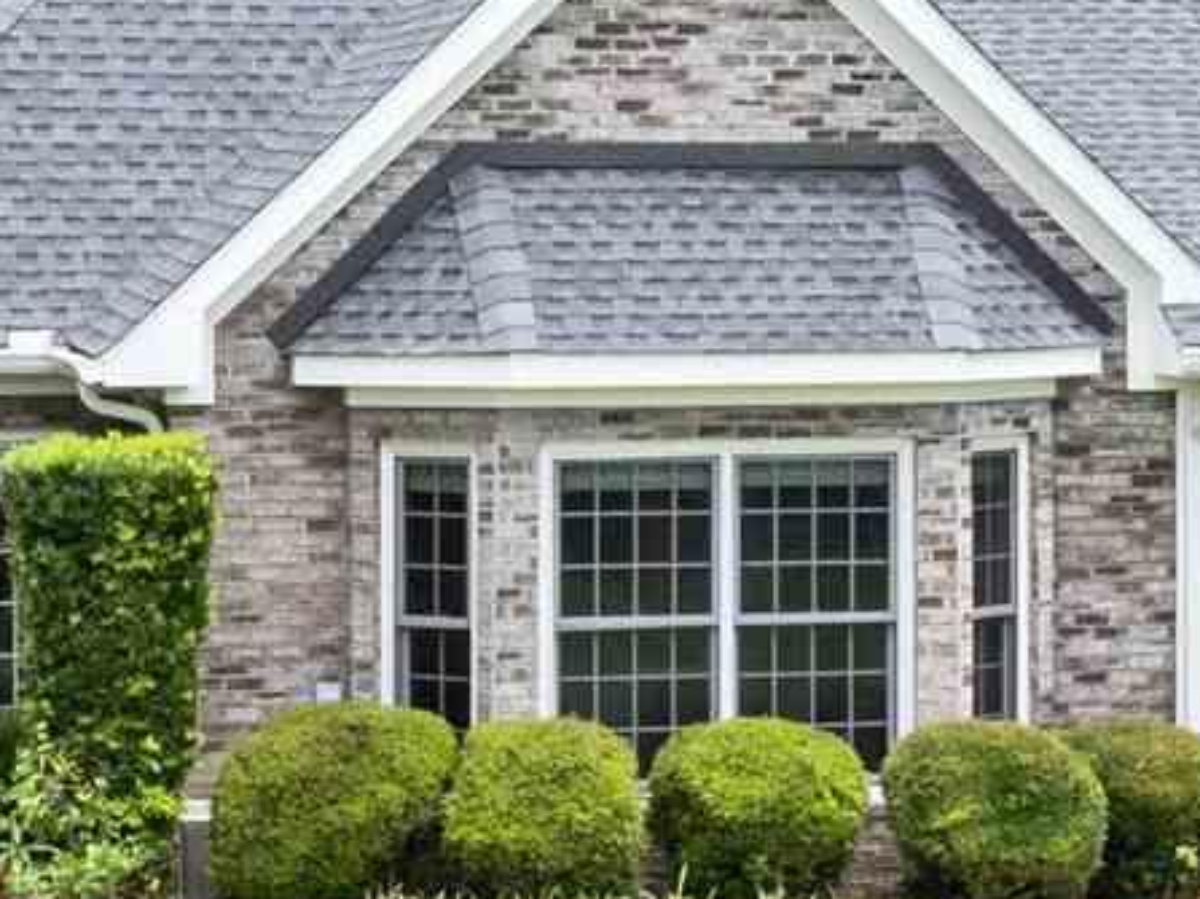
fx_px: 5718
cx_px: 854
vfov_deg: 9.0
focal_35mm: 165
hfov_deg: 12.0
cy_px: 405
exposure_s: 1/200
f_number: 7.1
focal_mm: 12.29
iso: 400
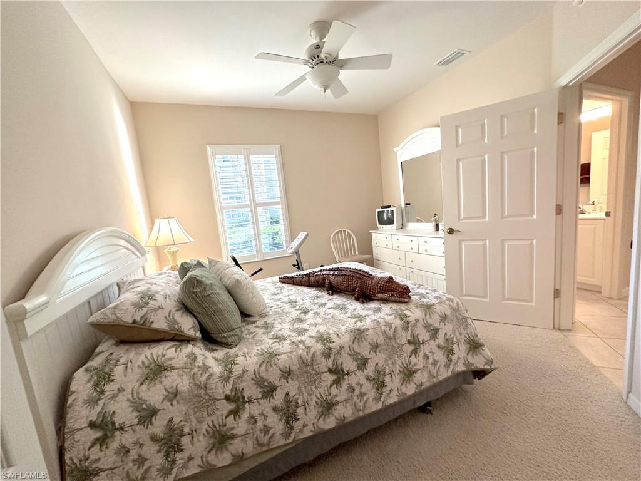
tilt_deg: -7.8
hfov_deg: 102.1
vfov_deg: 85.7
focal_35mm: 14
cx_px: 320
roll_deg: +6.0
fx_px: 259
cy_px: 240
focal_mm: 2.22
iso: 200
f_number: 2.2
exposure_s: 1/120
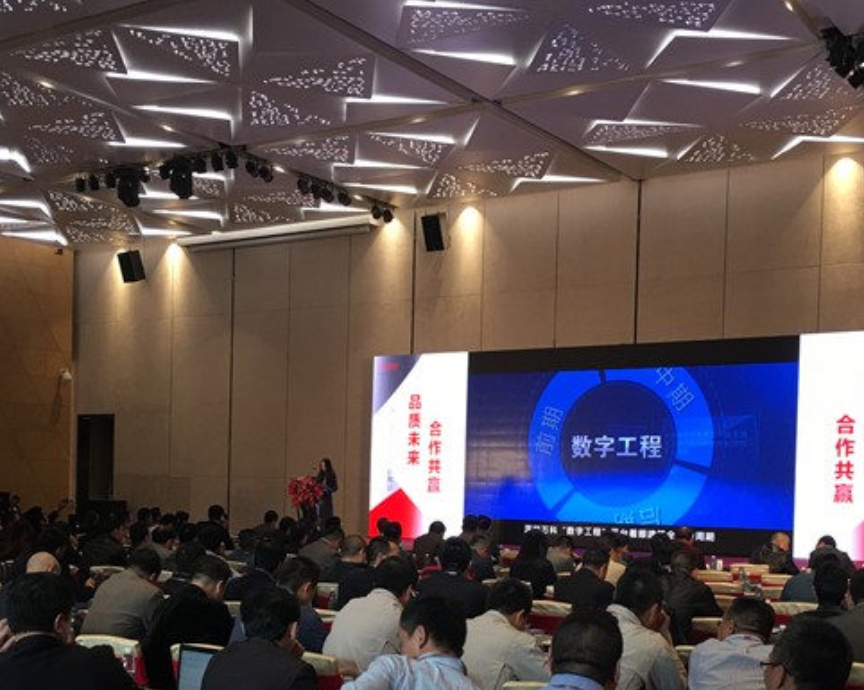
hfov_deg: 39.6
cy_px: 509
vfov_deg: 31.5
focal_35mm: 47
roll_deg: -1.1
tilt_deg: -0.1
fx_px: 1201
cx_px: 452
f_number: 2.2
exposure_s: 1/17
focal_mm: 4.15
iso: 32
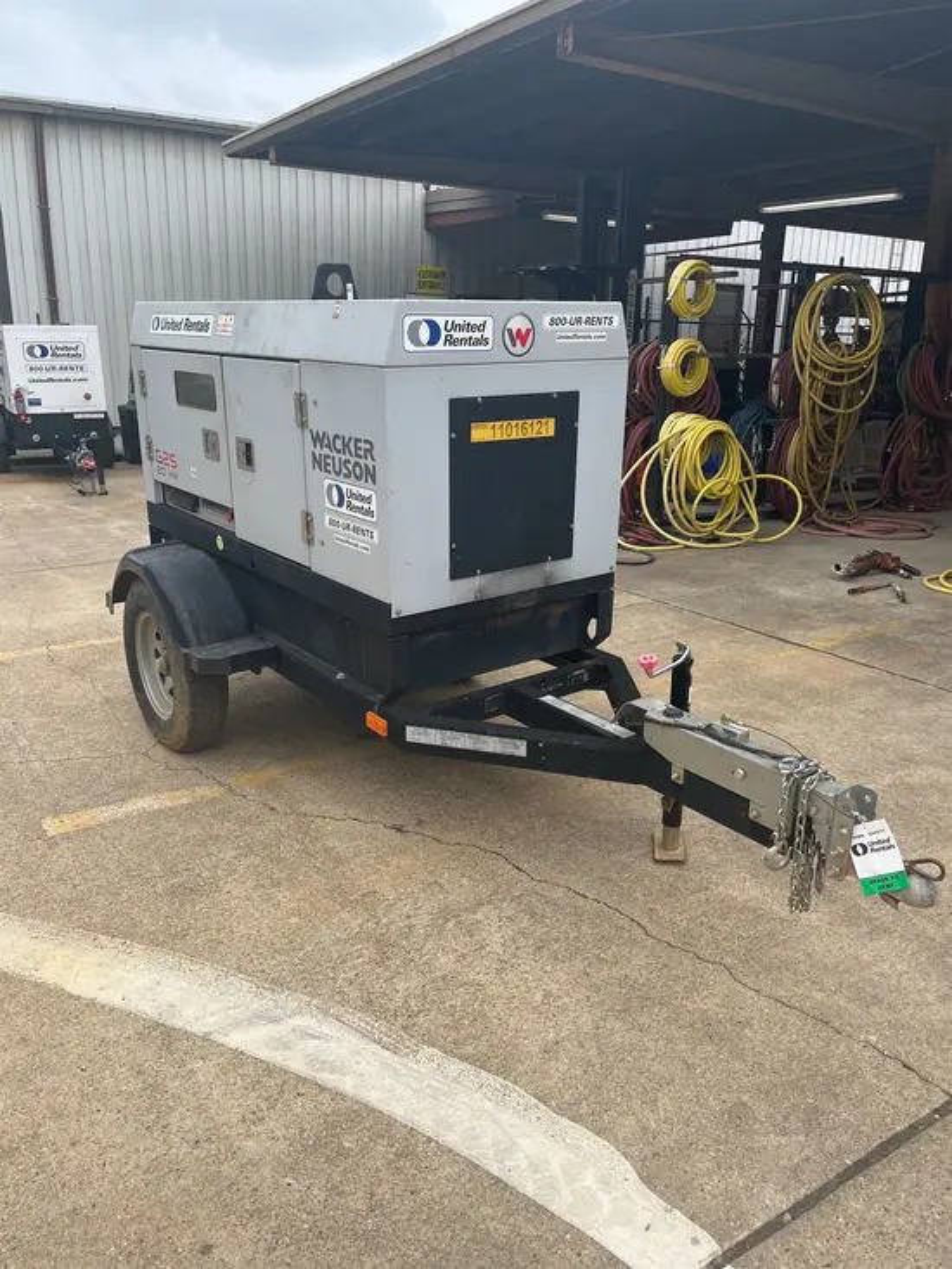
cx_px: 476
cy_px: 634
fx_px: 953
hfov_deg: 53.1
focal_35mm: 26
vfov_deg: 67.3
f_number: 1.6
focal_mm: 5.1
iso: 50
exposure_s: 1/1802
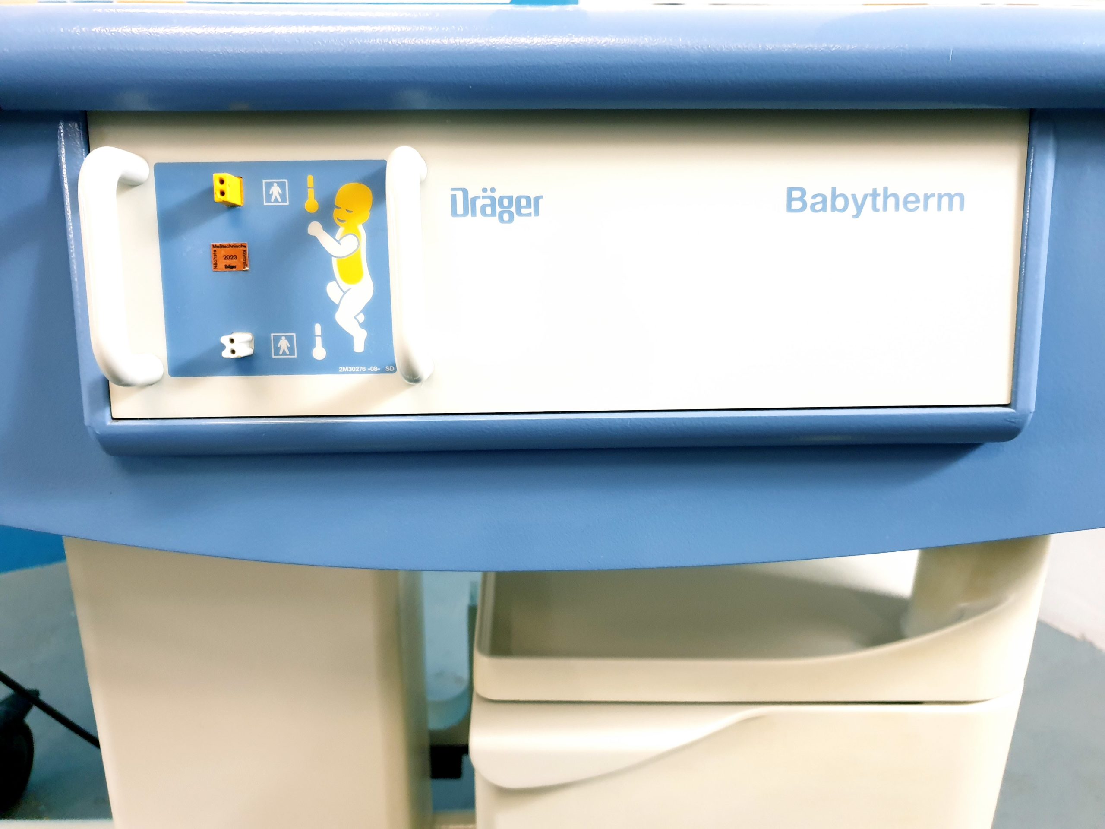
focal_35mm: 26
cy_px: 414
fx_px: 830
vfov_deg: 53.1
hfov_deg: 67.3
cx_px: 552
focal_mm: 4.3
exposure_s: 1/50
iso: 250
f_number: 1.5
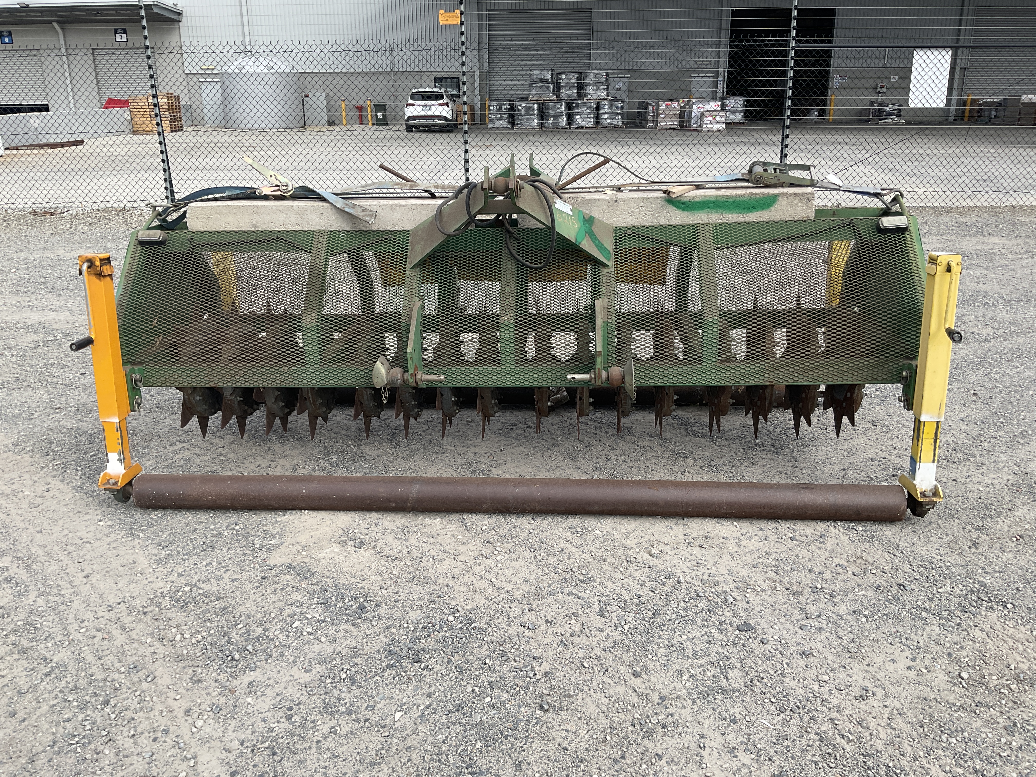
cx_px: 518
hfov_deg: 61.7
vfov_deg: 48.2
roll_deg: -0.2
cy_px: 388
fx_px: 868
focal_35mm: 29
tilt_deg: -19.0
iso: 16
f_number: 1.8
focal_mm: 3
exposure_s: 1/1076
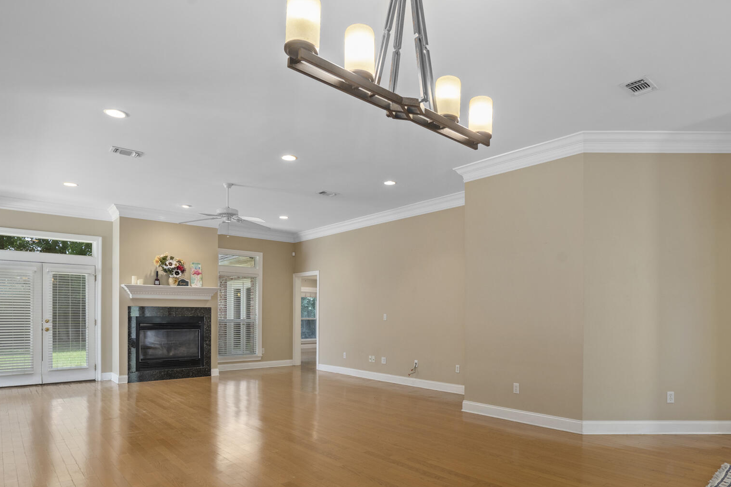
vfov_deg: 58.5
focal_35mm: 21
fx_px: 426
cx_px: 392
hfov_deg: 81.1
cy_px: 315
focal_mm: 16
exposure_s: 1/4
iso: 500
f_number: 8
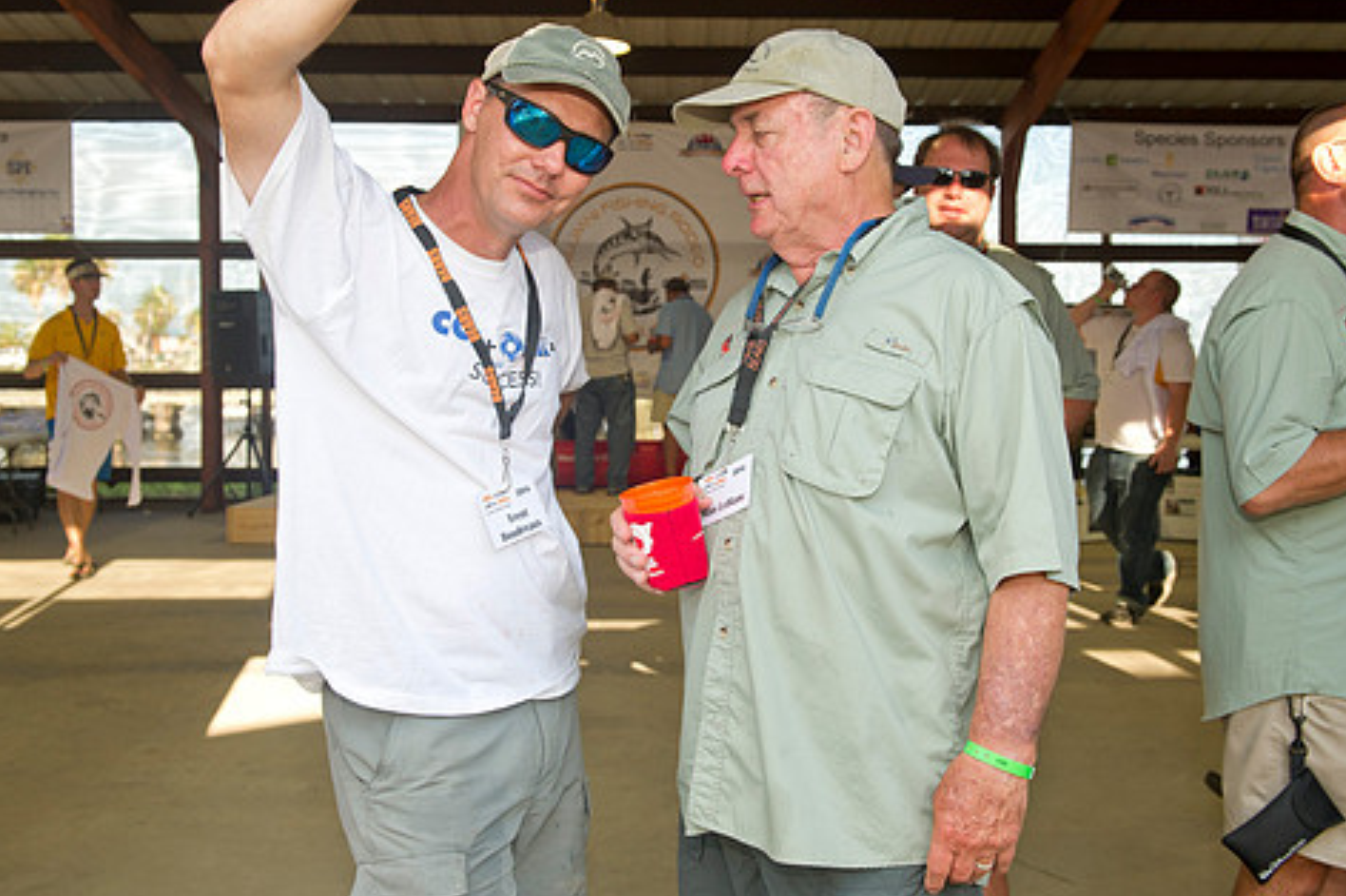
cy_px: 397
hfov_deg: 45.4
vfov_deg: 31.1
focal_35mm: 43
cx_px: 704
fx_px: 1607
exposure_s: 1/250
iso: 400
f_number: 5.6
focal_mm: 35
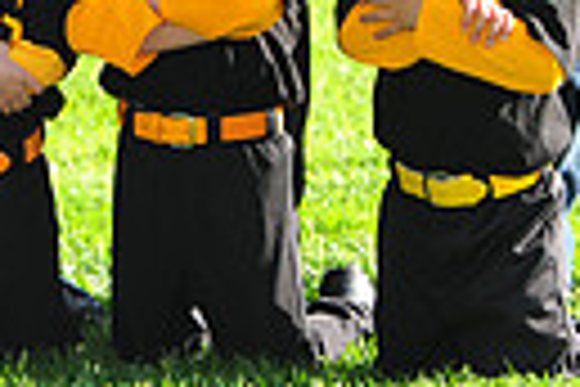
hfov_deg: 4.4
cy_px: -338
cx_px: 58
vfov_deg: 2.9
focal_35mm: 472
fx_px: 7604
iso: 200
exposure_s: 1/400
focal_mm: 105
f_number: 4.5
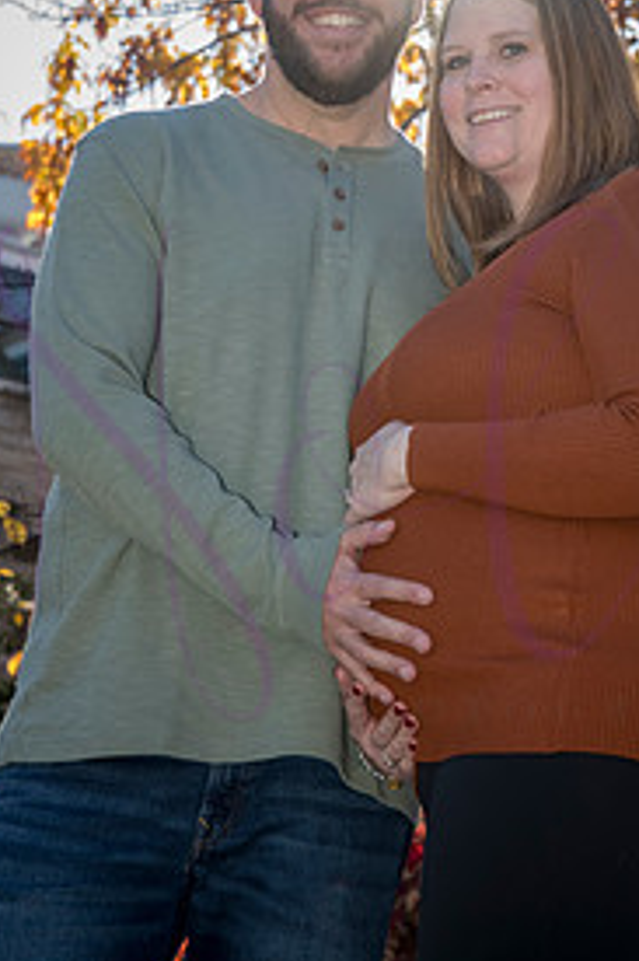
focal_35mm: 139
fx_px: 3705
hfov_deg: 9.9
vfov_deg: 14.7
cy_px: 262
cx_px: 416
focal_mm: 85
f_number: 10
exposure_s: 1/160
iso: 640
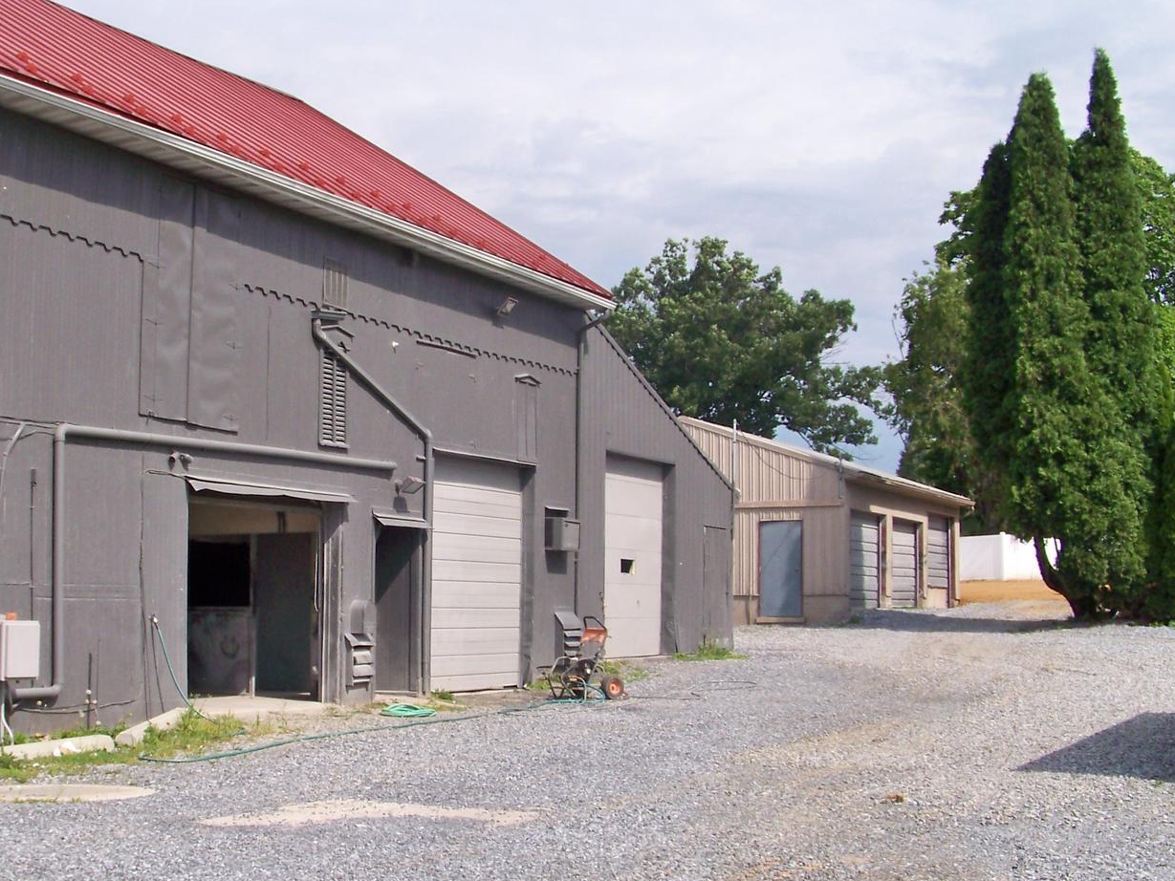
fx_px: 1867
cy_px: 491
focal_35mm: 55
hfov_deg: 34.5
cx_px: 374
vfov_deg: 26.5
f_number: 4
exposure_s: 1/800
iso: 64
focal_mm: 5.85
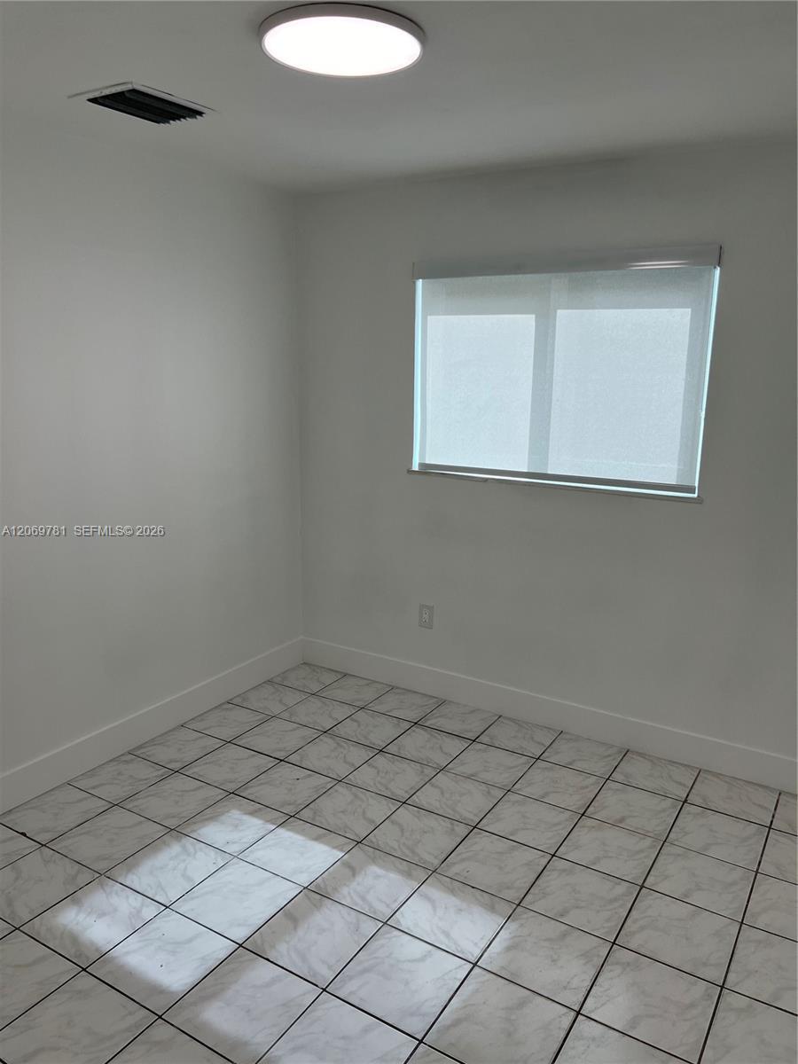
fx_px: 799
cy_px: 532
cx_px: 399
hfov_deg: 53.1
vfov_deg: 67.3
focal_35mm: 26
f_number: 1.5
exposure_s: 1/388
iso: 50
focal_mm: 5.7
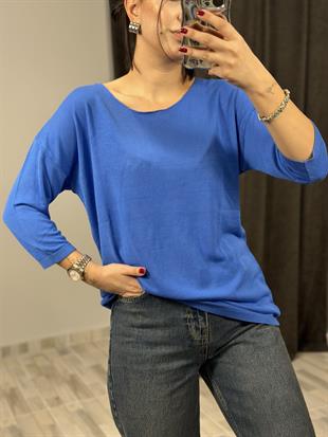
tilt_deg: -31.4
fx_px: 606
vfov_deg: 39.6
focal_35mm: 48
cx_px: 164
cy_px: 218
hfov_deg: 30.3
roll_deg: +3.5
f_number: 1.78
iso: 125
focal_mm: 6.86
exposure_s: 1/50
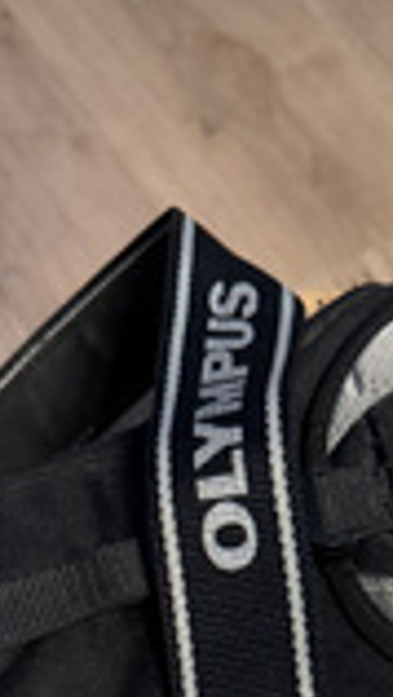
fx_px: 1536
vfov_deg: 22.3
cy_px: 957
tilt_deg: -71.2
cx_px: 342
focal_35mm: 83
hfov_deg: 14.5
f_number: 1.78
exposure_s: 1/60
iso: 640
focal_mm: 6.76
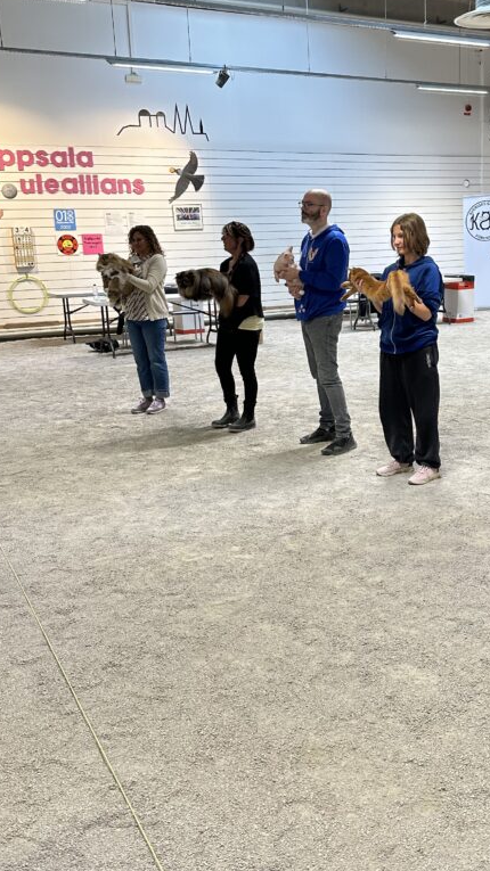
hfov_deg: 33.2
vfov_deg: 56.6
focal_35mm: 35
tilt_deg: -15.5
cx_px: 350
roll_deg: +3.6
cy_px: 406
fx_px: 809
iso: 125
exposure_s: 1/100
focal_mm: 6.86
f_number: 1.78
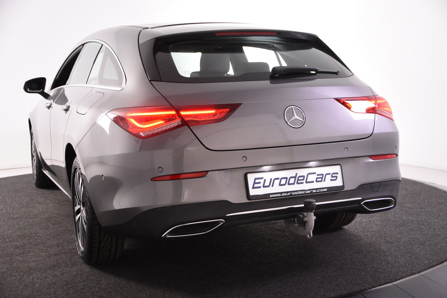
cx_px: 224
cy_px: 149
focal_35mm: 46
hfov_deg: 42.3
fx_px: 577
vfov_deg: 28.9
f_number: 4.5
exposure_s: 1/80
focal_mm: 31
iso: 1600
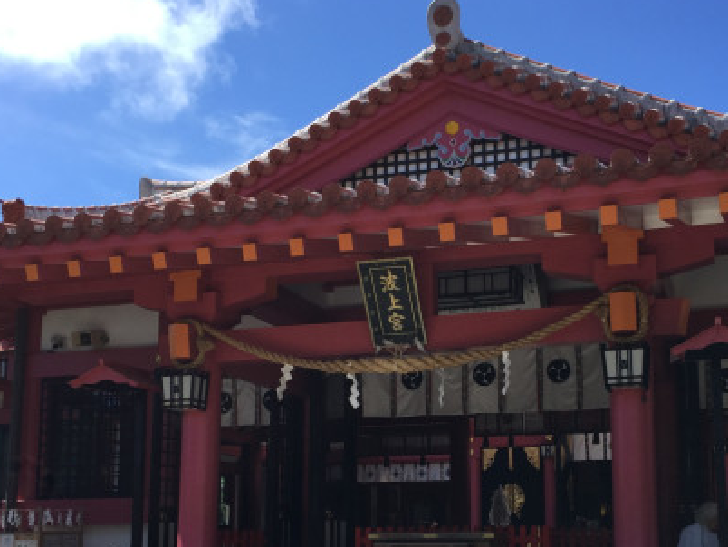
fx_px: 1031
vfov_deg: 29.3
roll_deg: -1.5
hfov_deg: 38.8
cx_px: 431
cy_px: 408
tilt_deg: +8.2
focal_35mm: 49
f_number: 2.2
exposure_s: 1/1163
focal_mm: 4.15
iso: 32
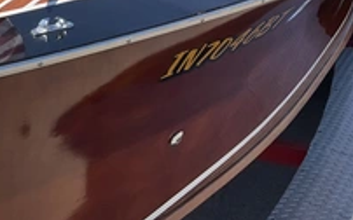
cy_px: -38
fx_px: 587
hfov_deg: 32.1
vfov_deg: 20.0
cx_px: 45
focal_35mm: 61
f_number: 1.8
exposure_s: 1/1848
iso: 25
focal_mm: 3
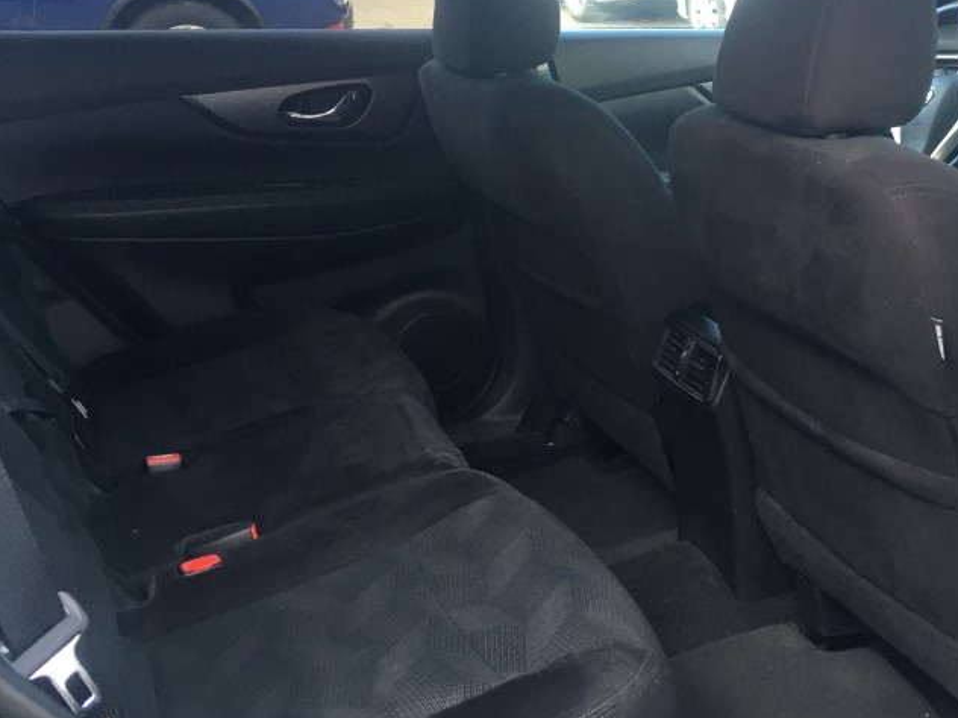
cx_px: 652
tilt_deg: -18.0
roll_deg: +2.9
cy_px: 297
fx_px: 1301
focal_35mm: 47
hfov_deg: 39.9
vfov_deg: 30.8
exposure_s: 1/30
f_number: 2.2
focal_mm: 4.15
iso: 25
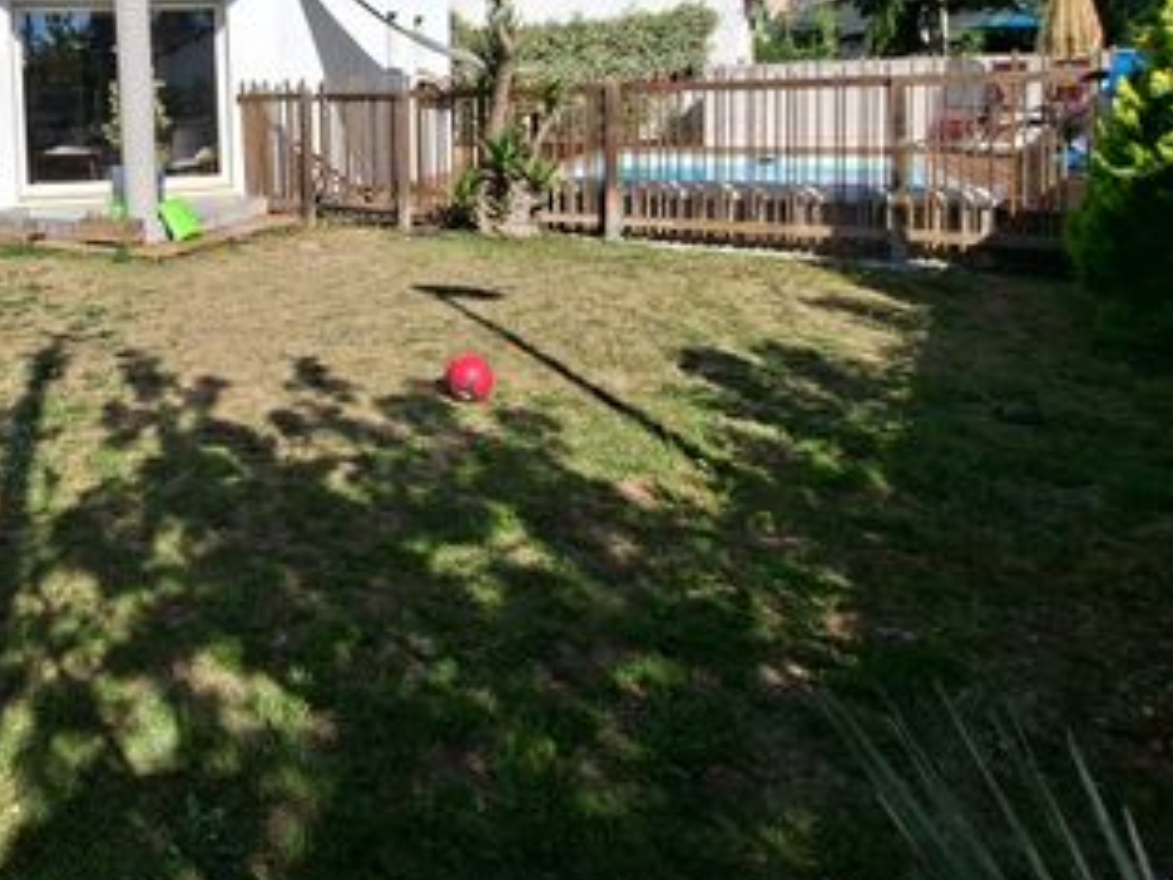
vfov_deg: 50.9
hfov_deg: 62.6
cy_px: 154
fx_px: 847
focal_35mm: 25
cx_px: 211
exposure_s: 1/1754
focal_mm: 1.74
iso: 40
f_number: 2.2
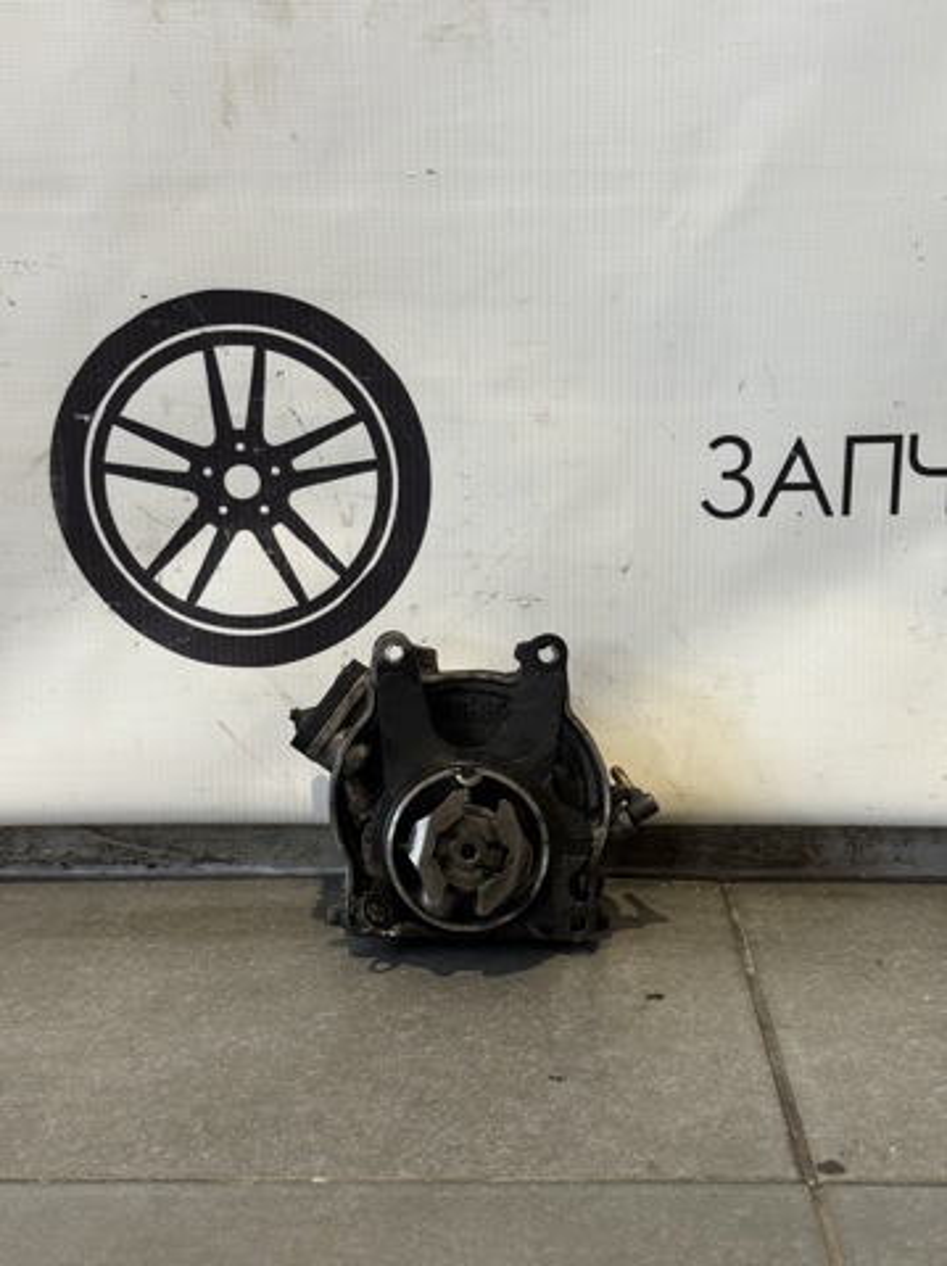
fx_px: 1754
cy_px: 633
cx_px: 474
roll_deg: +0.3
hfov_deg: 30.2
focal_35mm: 48
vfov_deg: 39.7
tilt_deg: -12.9
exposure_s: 1/50
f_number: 1.78
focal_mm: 6.76
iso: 100
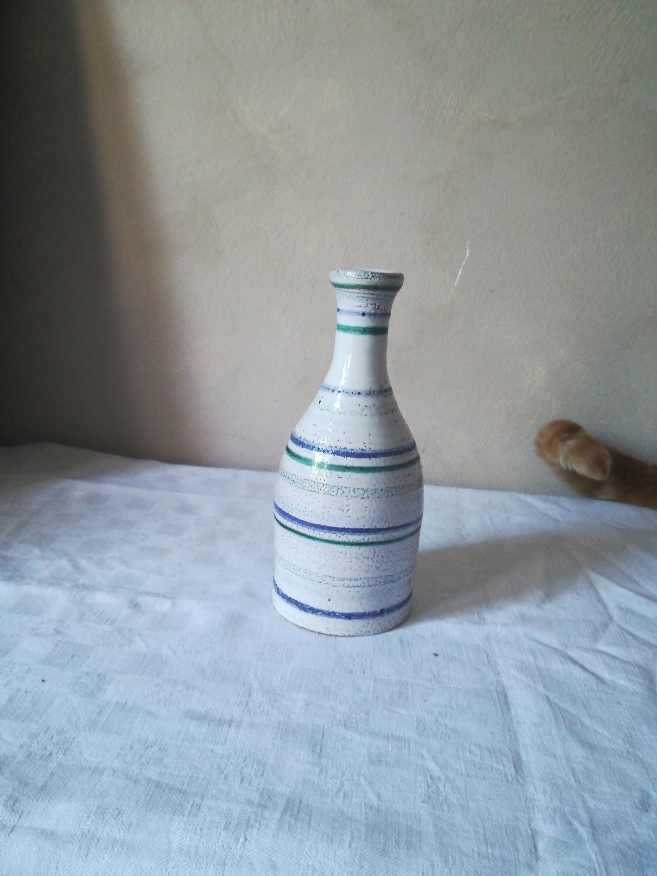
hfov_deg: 53.1
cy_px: 438
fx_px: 658
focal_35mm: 26
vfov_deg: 67.3
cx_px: 328
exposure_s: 1/33.3
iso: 400
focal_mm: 3.83
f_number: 2.2
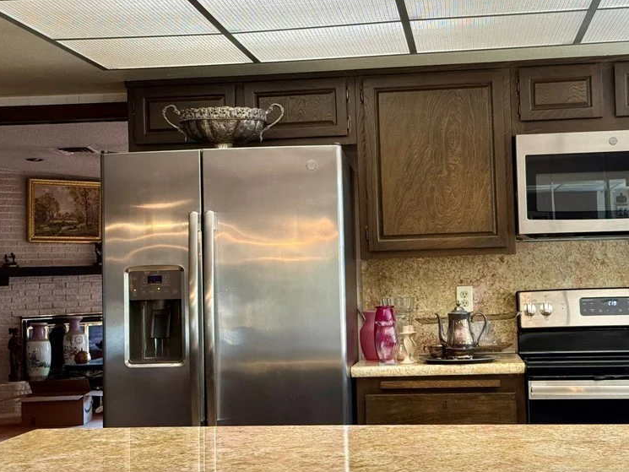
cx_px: 333
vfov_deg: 22.3
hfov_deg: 29.4
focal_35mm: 66
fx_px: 1199
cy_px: 218
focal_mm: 6.76
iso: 160
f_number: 1.78
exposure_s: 1/60
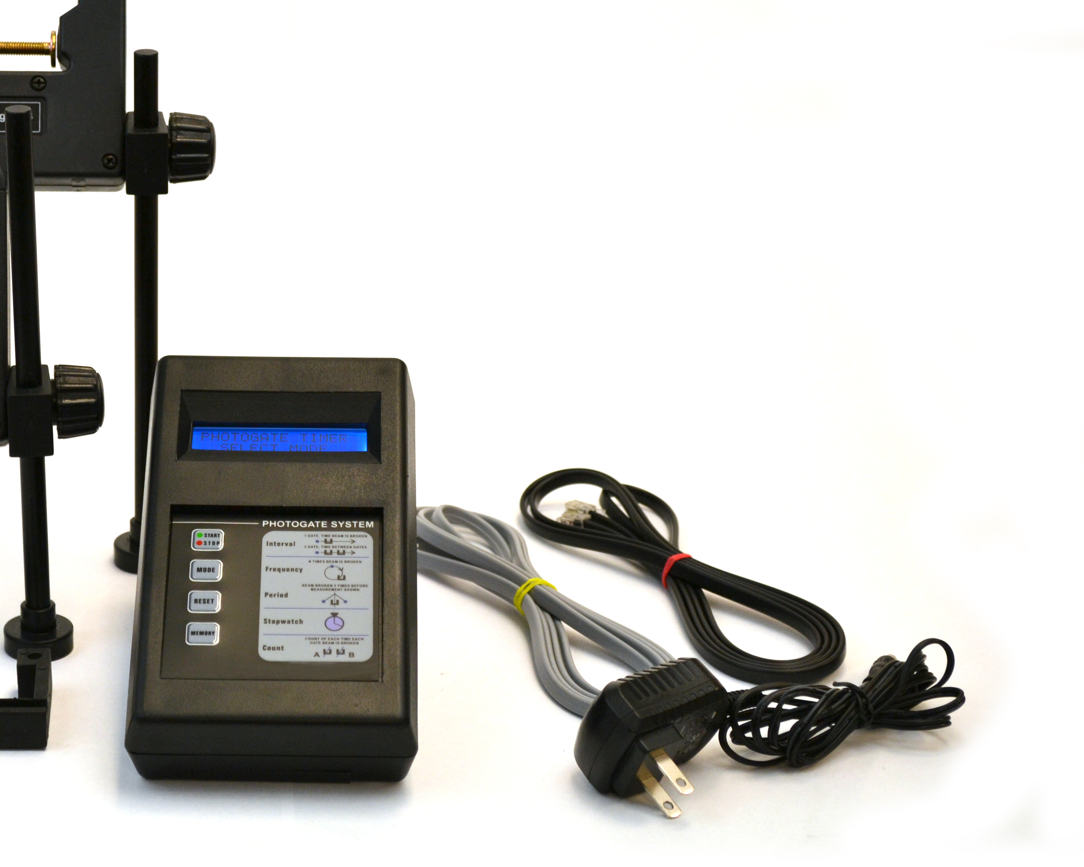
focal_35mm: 90
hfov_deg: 21.1
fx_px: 2887
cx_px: 320
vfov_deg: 17.1
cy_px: 373
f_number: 5.6
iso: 320
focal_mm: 44
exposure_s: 1/125
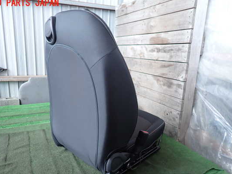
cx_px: 110
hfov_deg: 63.4
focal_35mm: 28
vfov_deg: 49.7
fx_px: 188
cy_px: 95
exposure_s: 1/60
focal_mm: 4.5
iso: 100
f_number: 2
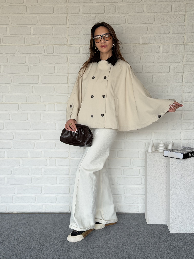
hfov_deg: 30.3
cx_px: 97
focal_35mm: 48
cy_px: 130
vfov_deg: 39.7
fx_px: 359
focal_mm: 6.76
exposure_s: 1/161
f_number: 1.78
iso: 50
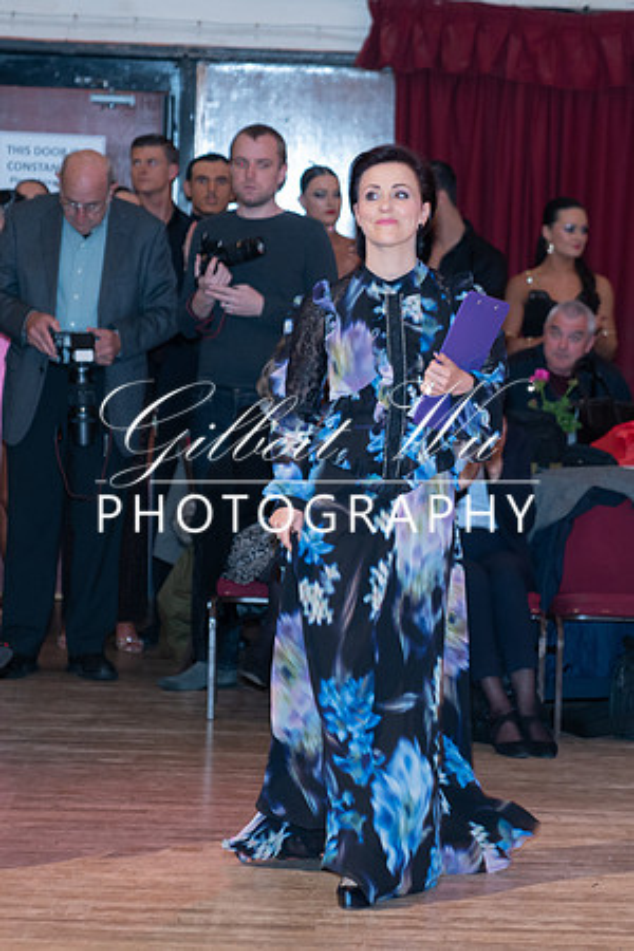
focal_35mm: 147
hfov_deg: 9.4
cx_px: 432
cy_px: 534
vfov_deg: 14.0
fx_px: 3872
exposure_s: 1/60
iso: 800
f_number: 2.8
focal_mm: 70
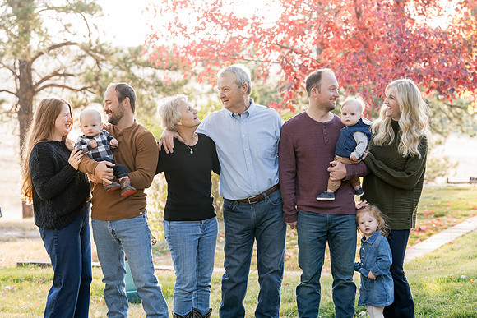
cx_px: 238
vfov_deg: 13.2
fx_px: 1378
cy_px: 159
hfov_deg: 19.6
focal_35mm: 104
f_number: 5
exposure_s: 1/250
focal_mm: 104
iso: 2000
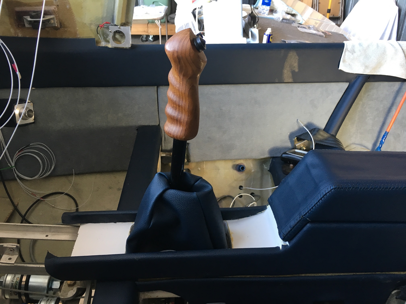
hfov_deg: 61.7
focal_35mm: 29
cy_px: 152
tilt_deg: -31.2
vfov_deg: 48.2
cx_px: 203
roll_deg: -2.1
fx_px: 340
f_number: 2.2
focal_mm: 4.15
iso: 80
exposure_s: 1/30
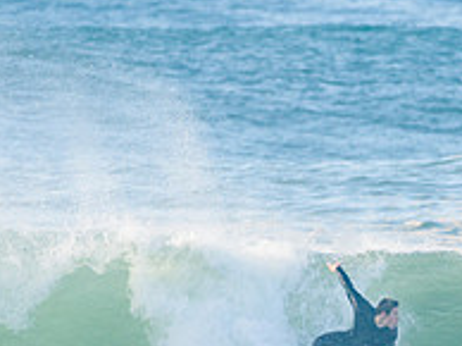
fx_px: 19208
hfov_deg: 1.4
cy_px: 407
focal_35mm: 1441
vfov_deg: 1.0
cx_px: 364
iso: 450
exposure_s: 1/1600
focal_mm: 500
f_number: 5.6
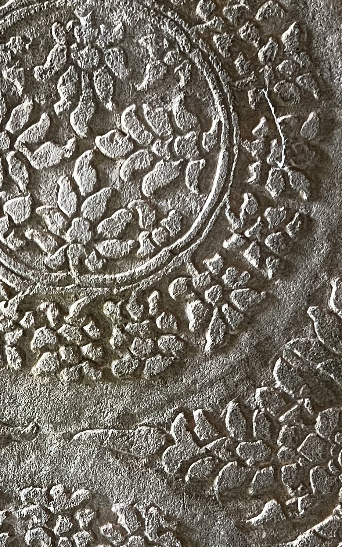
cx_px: 112
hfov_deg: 17.6
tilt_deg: -1.1
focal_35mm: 74
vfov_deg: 27.5
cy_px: 395
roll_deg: -2.6
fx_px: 1104
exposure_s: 1/60
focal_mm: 5.7
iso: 320
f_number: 1.5
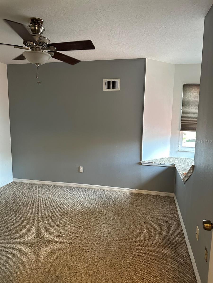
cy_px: 142
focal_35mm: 24
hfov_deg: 56.8
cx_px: 106
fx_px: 197
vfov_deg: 71.6
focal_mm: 6.86
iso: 400
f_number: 1.78
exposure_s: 1/60
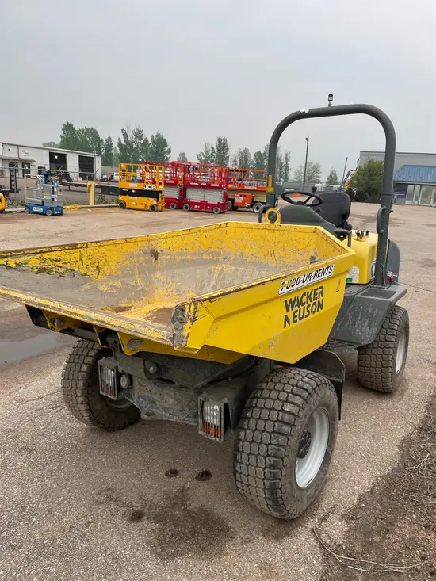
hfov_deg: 53.1
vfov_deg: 67.3
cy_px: 290
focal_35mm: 26
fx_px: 437
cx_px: 218
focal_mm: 4.2
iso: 50
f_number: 1.6
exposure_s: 1/666
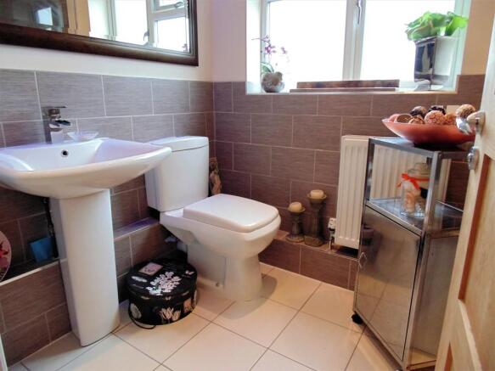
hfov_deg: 76.4
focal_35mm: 22
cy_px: 186
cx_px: 248
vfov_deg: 61.1
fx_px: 315
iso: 320
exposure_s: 1/30
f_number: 3.1
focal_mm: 4
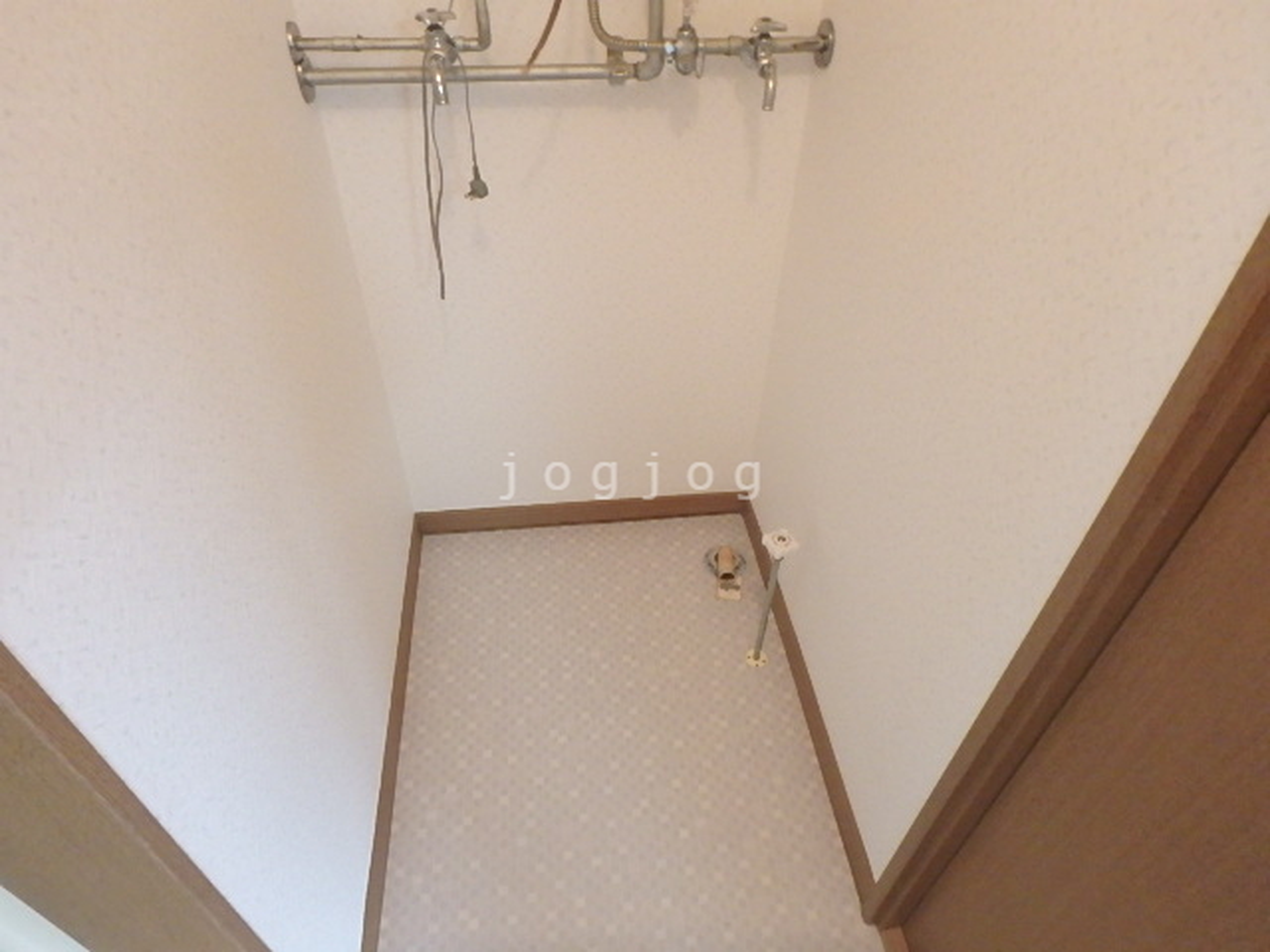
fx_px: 770
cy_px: 476
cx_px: 635
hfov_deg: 79.0
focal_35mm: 21
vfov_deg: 63.4
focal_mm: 3.7
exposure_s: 1/30
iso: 800
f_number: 3.5
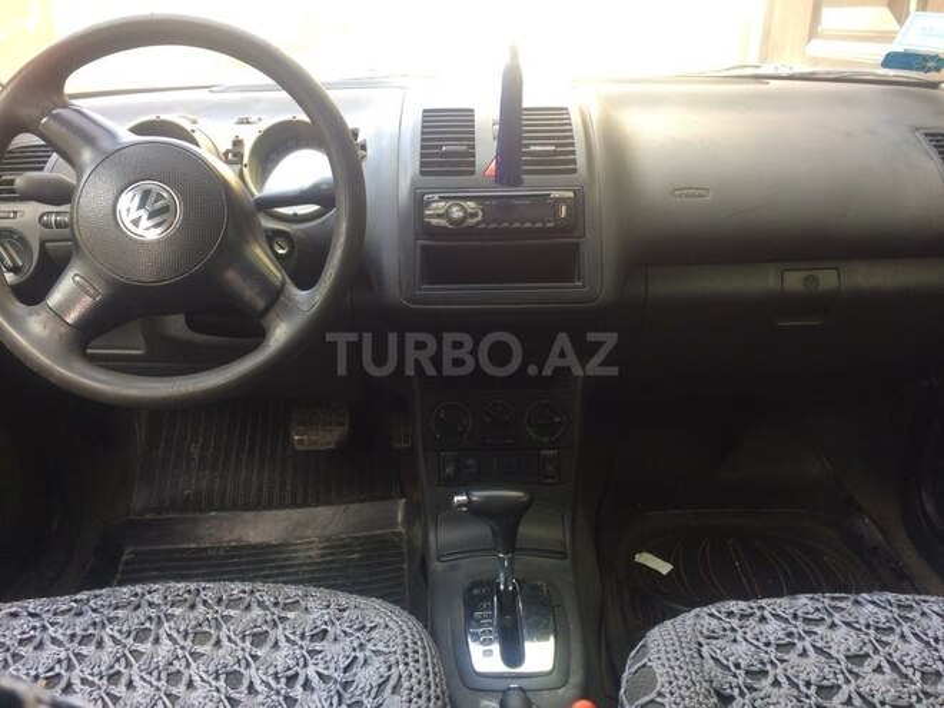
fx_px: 791
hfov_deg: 61.7
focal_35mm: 29
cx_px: 472
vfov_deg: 48.2
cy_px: 354
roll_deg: -0.6
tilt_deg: -22.0
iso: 40
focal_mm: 4.15
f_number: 2.2
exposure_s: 1/50
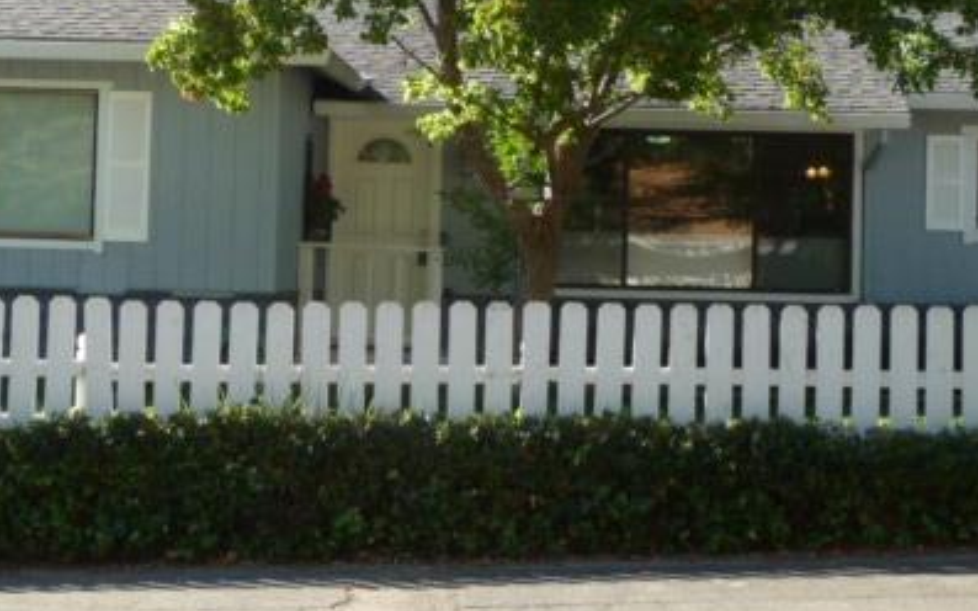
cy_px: 170
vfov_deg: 15.9
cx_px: 453
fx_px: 2185
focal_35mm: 82
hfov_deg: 25.2
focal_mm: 5
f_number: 3.4
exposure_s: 1/320
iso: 100
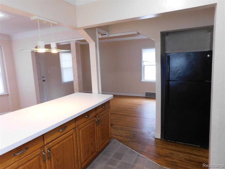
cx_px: 112
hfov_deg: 73.9
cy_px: 84
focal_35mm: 23
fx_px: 149
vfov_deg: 58.9
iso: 320
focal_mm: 4
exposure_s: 1/30
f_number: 3
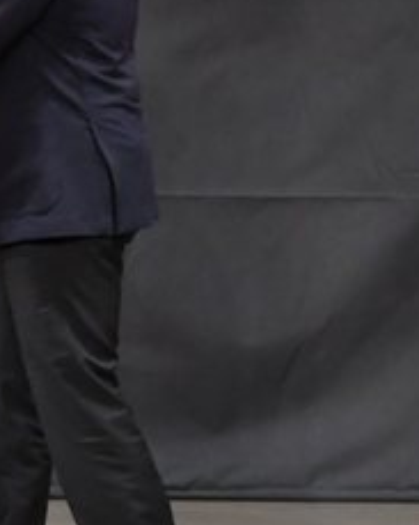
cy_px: 209
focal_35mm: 641
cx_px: -237
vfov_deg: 3.0
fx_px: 9943
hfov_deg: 2.4
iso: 5000
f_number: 5.6
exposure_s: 1/400
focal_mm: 135
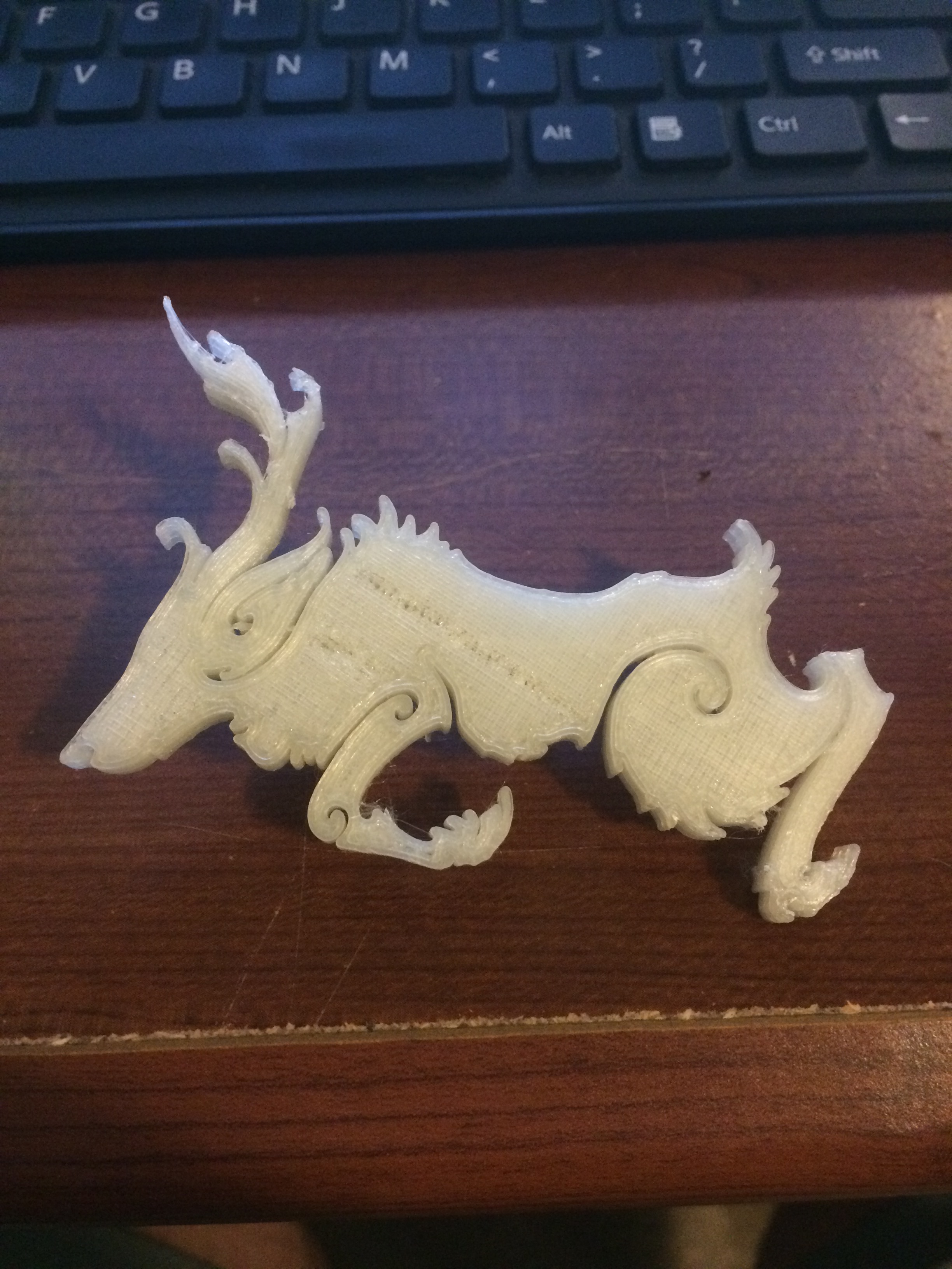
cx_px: 476
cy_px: 634
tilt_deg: -54.2
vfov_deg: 61.7
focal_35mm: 29
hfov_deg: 48.2
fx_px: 1063
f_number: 2.2
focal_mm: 4.15
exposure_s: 1/15
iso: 250
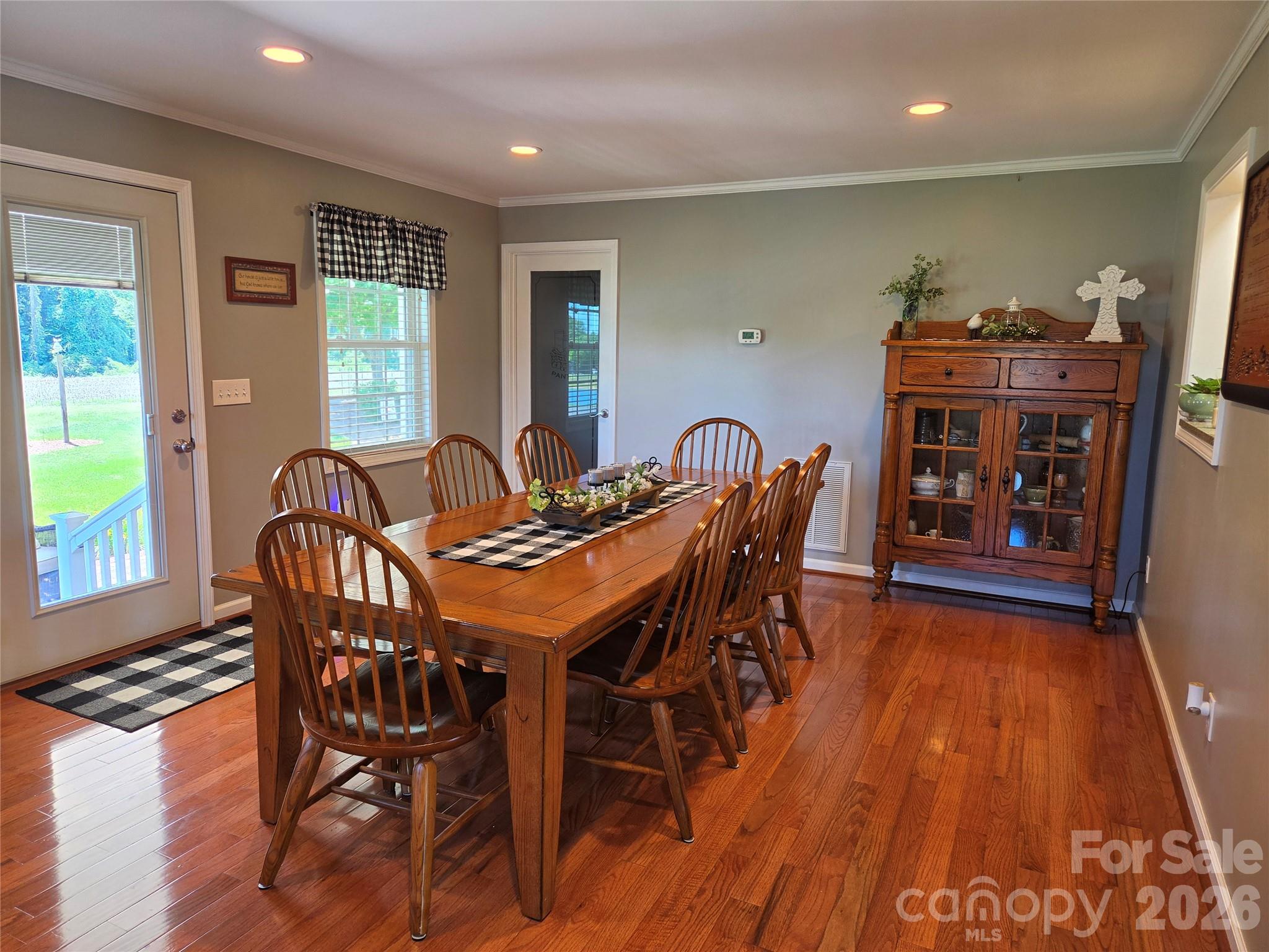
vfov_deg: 58.9
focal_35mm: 23
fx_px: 843
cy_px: 476
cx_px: 634
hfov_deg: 73.9
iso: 80
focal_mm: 5.4
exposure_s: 1/58.1
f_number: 1.8
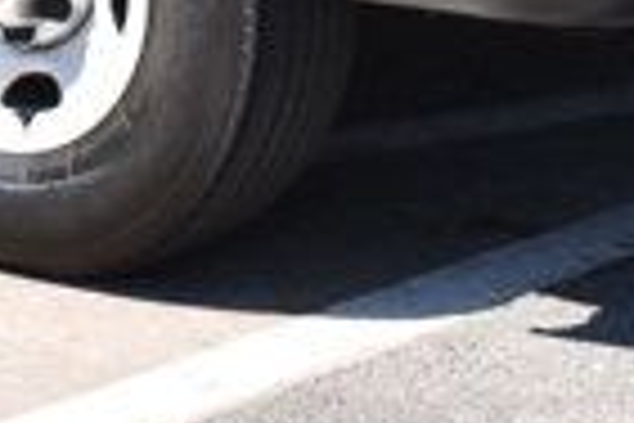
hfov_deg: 7.3
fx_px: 4614
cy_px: -932
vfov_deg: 4.9
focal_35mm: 262
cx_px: -949
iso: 200
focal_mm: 24
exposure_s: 1/320
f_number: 7.1
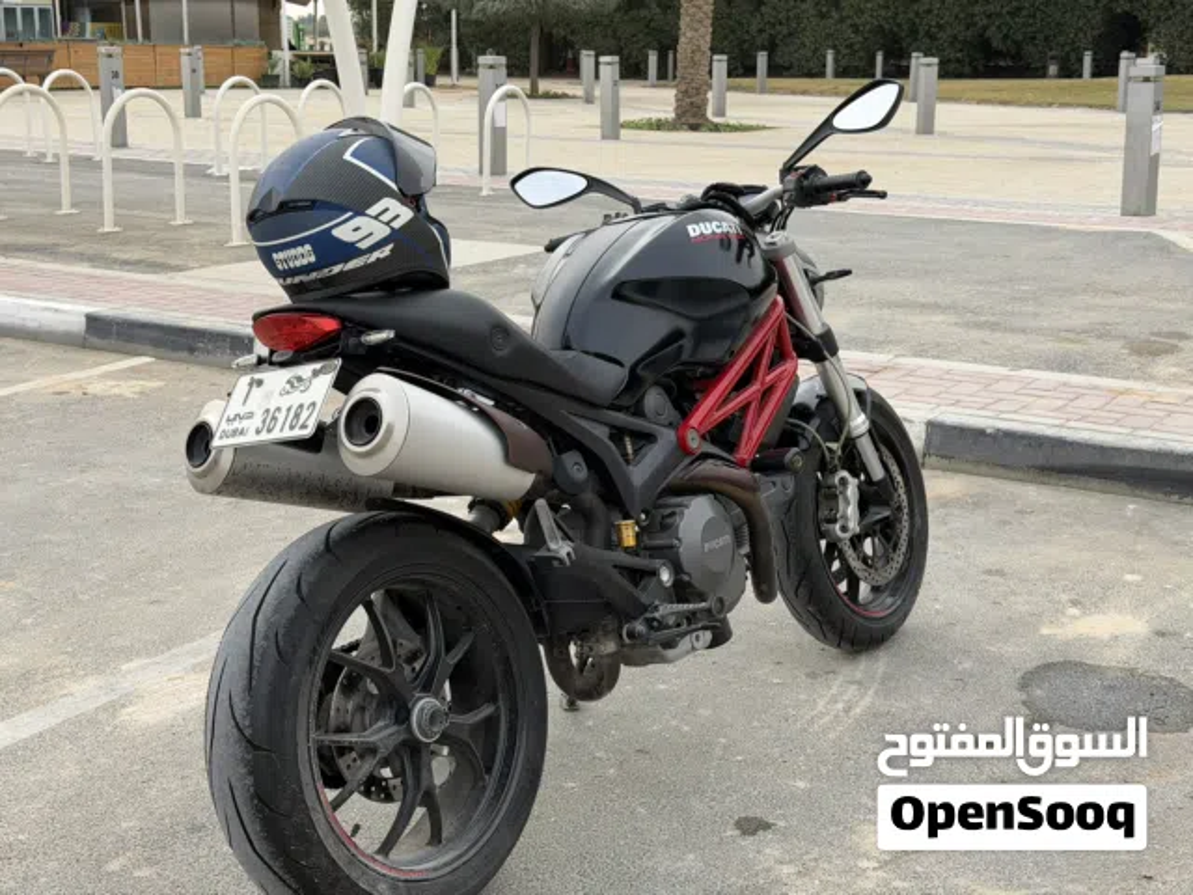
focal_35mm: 48
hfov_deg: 39.7
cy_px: 448
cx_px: 596
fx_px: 1654
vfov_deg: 30.3
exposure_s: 1/2033
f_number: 1.78
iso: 64
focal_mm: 6.76
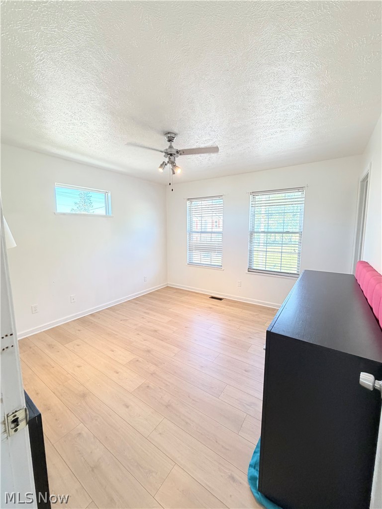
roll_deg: -0.4
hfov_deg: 85.7
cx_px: 191
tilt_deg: -6.1
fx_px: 206
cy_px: 254
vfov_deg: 102.1
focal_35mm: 14
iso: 250
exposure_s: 1/120
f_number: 2.2
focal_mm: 2.22
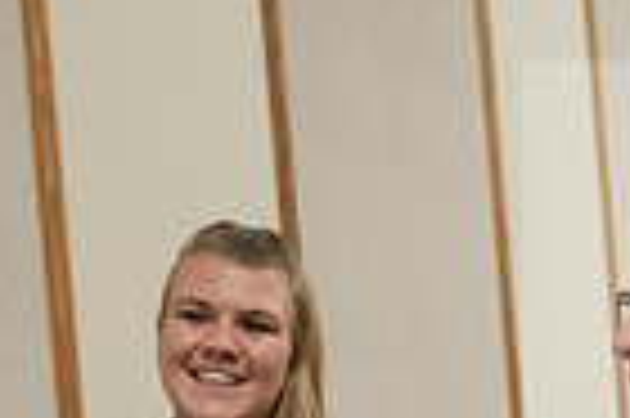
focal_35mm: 112
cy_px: 605
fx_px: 1958
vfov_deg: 11.7
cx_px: 387
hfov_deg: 18.3
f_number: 3.2
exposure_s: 1/200
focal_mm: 27
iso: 2500
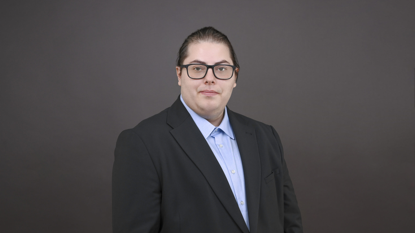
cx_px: 208
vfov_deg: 27.7
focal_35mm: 43
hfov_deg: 47.4
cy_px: 127
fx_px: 473
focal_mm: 41
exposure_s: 1/160
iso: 100
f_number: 8
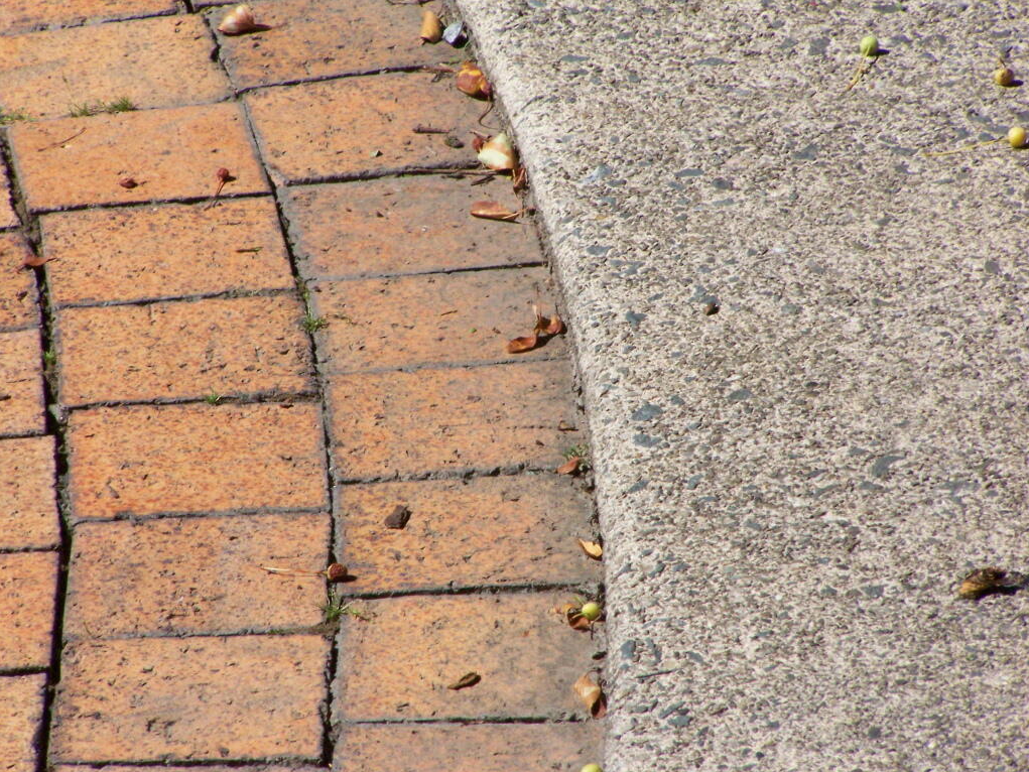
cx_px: 514
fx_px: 11327
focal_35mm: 381
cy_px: 386
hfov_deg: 5.2
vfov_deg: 3.9
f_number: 7.1
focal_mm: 63
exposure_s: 1/1600
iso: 400
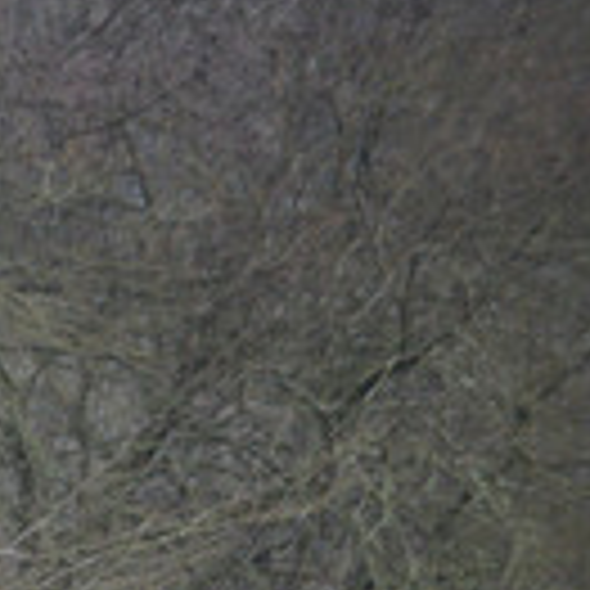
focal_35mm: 751
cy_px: 770
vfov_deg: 2.3
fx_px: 14482
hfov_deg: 2.3
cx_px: -680
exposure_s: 1/800
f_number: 2.8
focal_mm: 200
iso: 1600
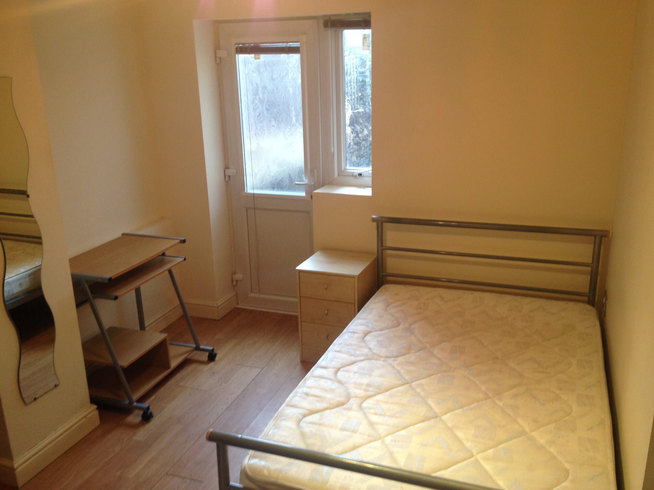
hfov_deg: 52.6
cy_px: 245
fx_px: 661
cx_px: 327
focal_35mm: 35
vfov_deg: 40.7
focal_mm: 4.28
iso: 80
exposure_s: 1/20
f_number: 2.4
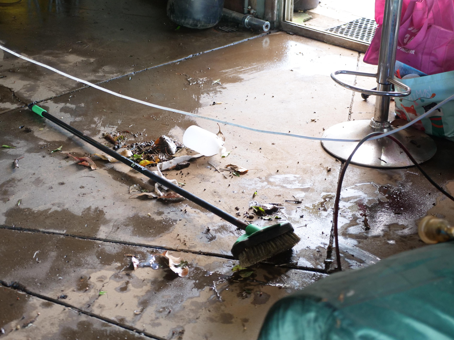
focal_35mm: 64
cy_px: 159
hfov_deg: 30.2
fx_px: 839
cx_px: 198
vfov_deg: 22.9
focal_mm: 27
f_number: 2.8
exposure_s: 1/60
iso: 1000
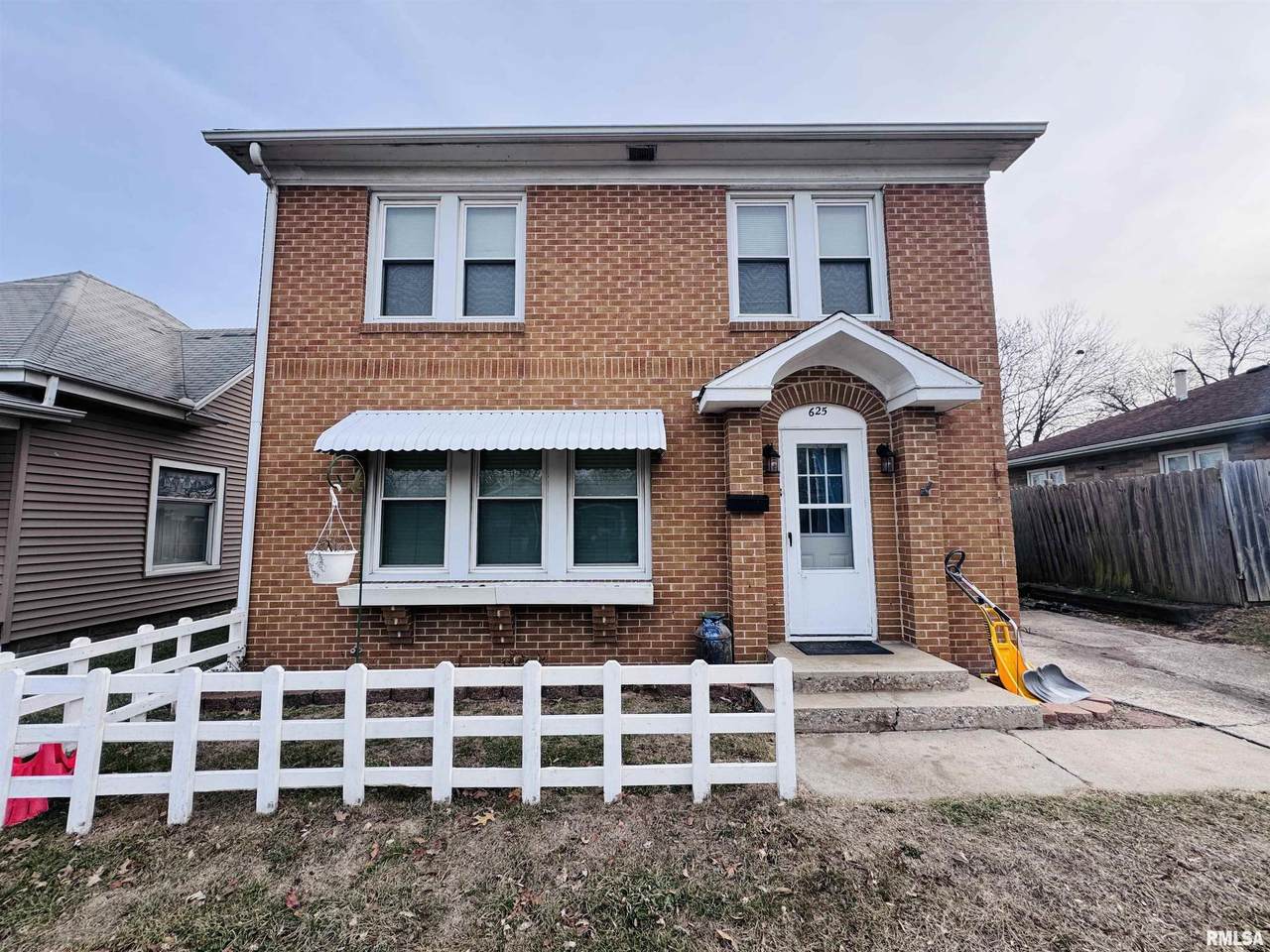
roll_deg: +0.3
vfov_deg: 85.7
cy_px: 476
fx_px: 514
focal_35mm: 14
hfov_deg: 102.1
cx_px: 635
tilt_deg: +5.2
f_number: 2.2
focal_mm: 2.22
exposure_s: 1/641
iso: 40
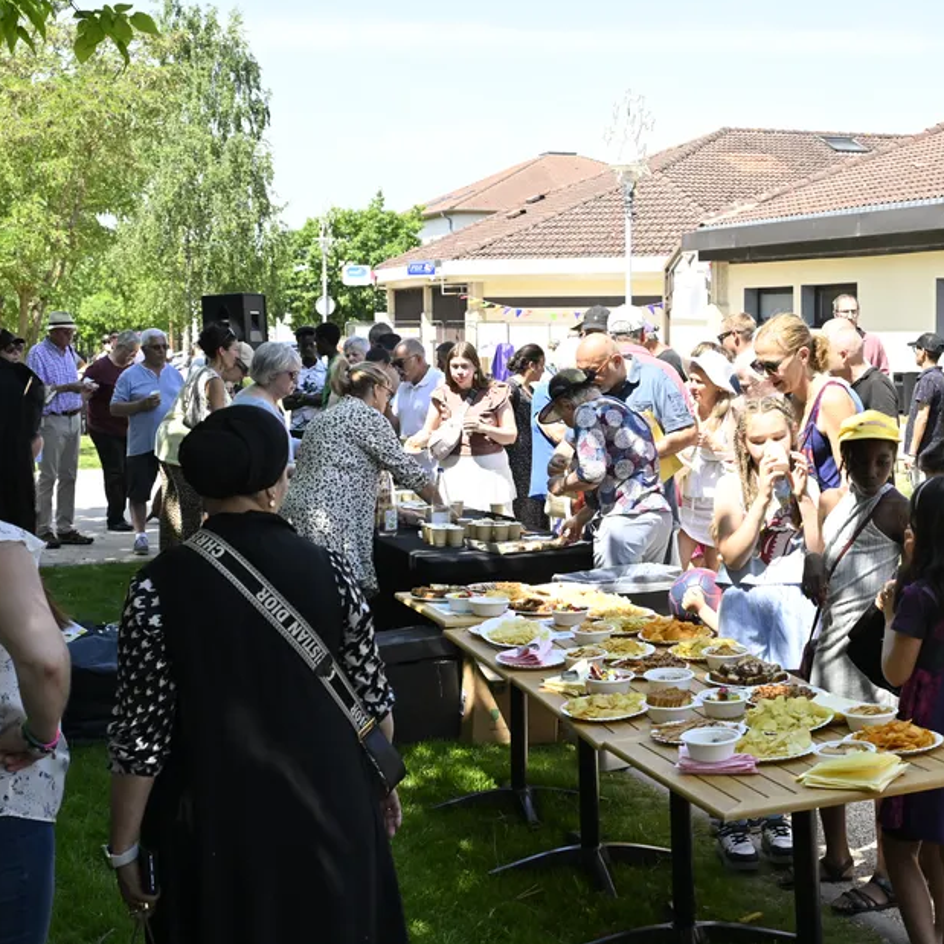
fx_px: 1635
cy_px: 470
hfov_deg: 32.1
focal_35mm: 53
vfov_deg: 32.2
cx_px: 592
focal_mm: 41
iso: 3200
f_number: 7.1
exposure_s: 1/3200
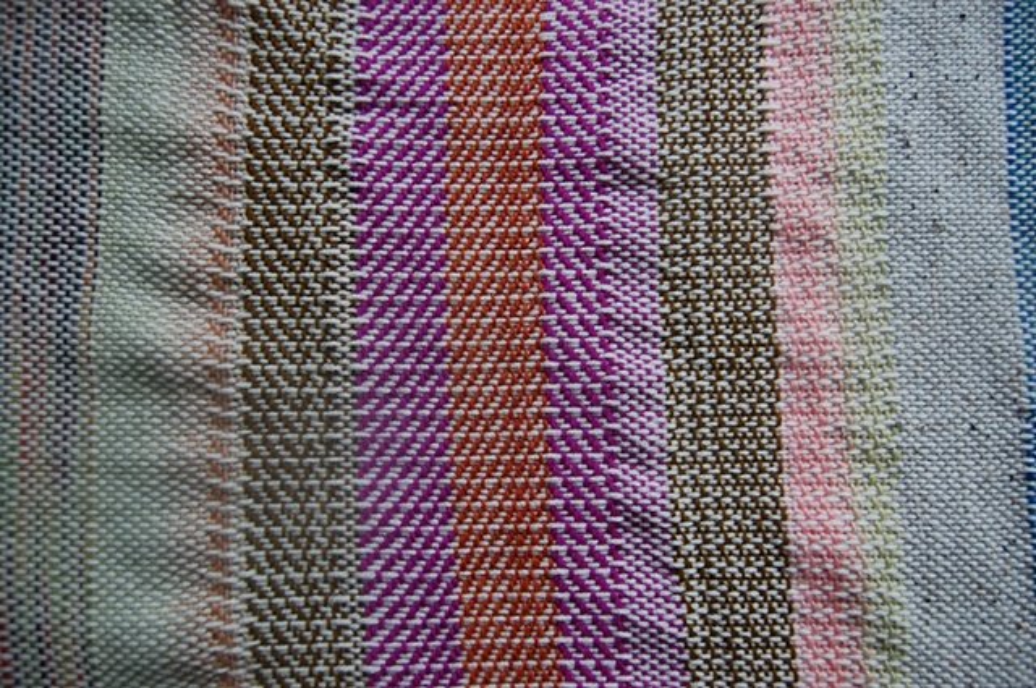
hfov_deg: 67.4
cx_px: 518
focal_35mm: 27
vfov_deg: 47.8
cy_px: 344
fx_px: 776
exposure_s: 1/50
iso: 400
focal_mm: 18
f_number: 3.5
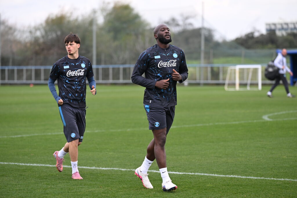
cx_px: 148
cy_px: 99
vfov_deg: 6.9
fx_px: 1650
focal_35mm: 200
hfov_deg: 10.3
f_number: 4
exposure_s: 1/1250
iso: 400
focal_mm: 200
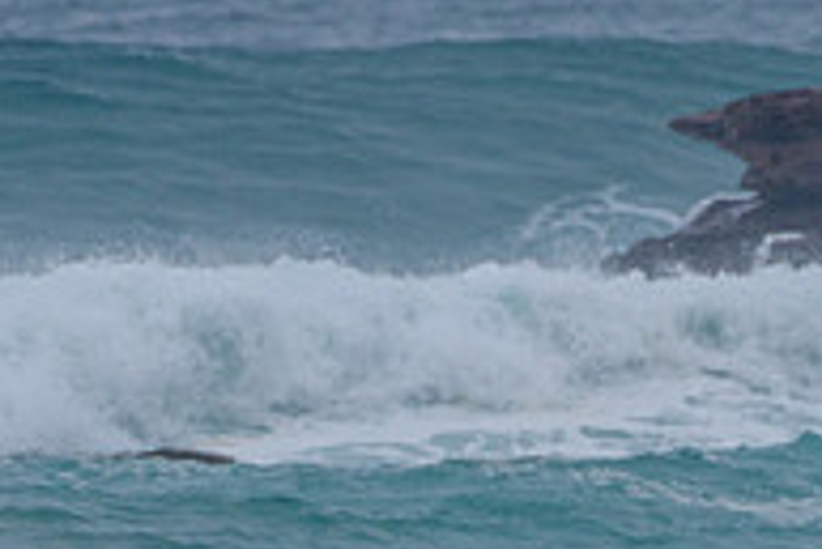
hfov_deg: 1.1
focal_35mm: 1842
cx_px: 443
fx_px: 42089
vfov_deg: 0.7
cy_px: 747
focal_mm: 500
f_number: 5.6
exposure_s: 1/2000
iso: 500
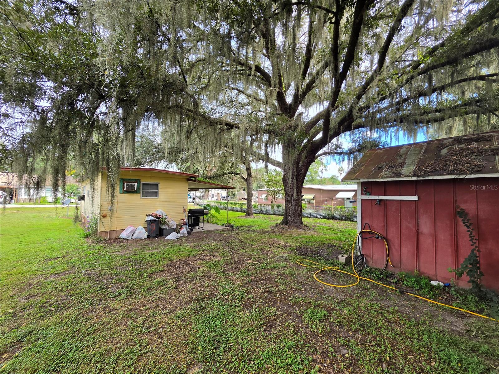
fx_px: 187
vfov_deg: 89.9
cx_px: 250
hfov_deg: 106.2
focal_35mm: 13
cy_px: 187
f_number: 1.9
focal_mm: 2.2
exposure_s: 1/369
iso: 40
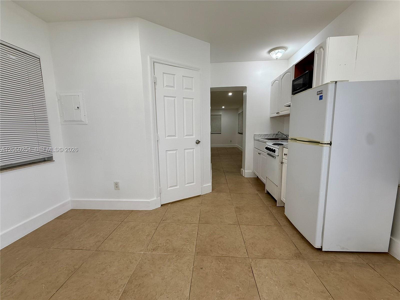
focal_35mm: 14
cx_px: 200
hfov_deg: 102.1
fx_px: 162
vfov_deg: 85.7
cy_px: 150
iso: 100
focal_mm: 2.22
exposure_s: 1/120
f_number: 2.2
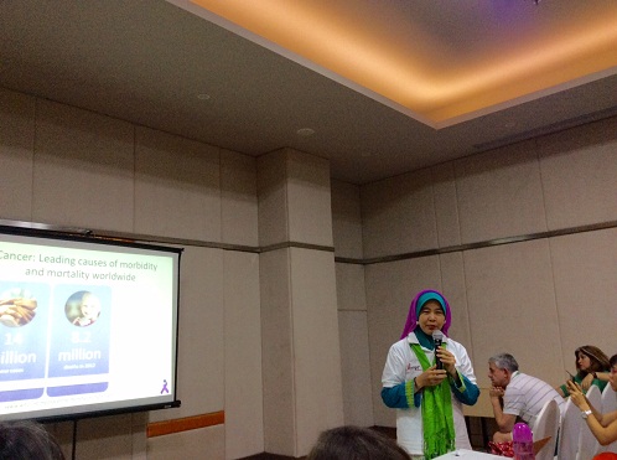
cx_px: 308
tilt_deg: +10.2
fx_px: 569
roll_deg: +2.8
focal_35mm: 32
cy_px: 230
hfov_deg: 56.9
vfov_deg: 44.0
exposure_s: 1/25
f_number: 2.4
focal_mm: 3.3
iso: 100
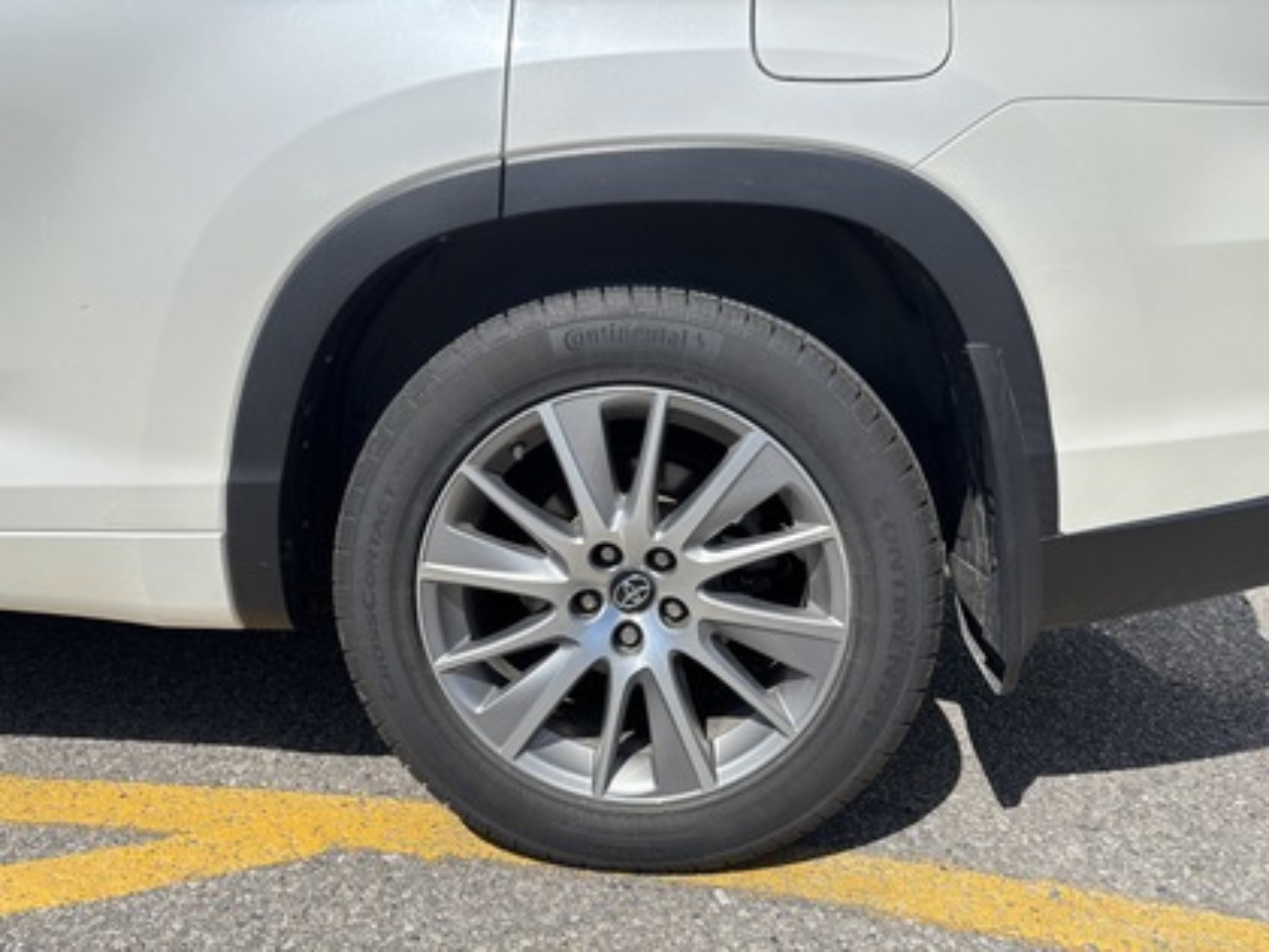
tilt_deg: -10.6
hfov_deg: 67.3
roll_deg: -1.3
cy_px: 476
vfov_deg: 53.1
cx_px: 634
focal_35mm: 26
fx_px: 953
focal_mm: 5.96
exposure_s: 1/3937
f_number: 1.6
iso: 50
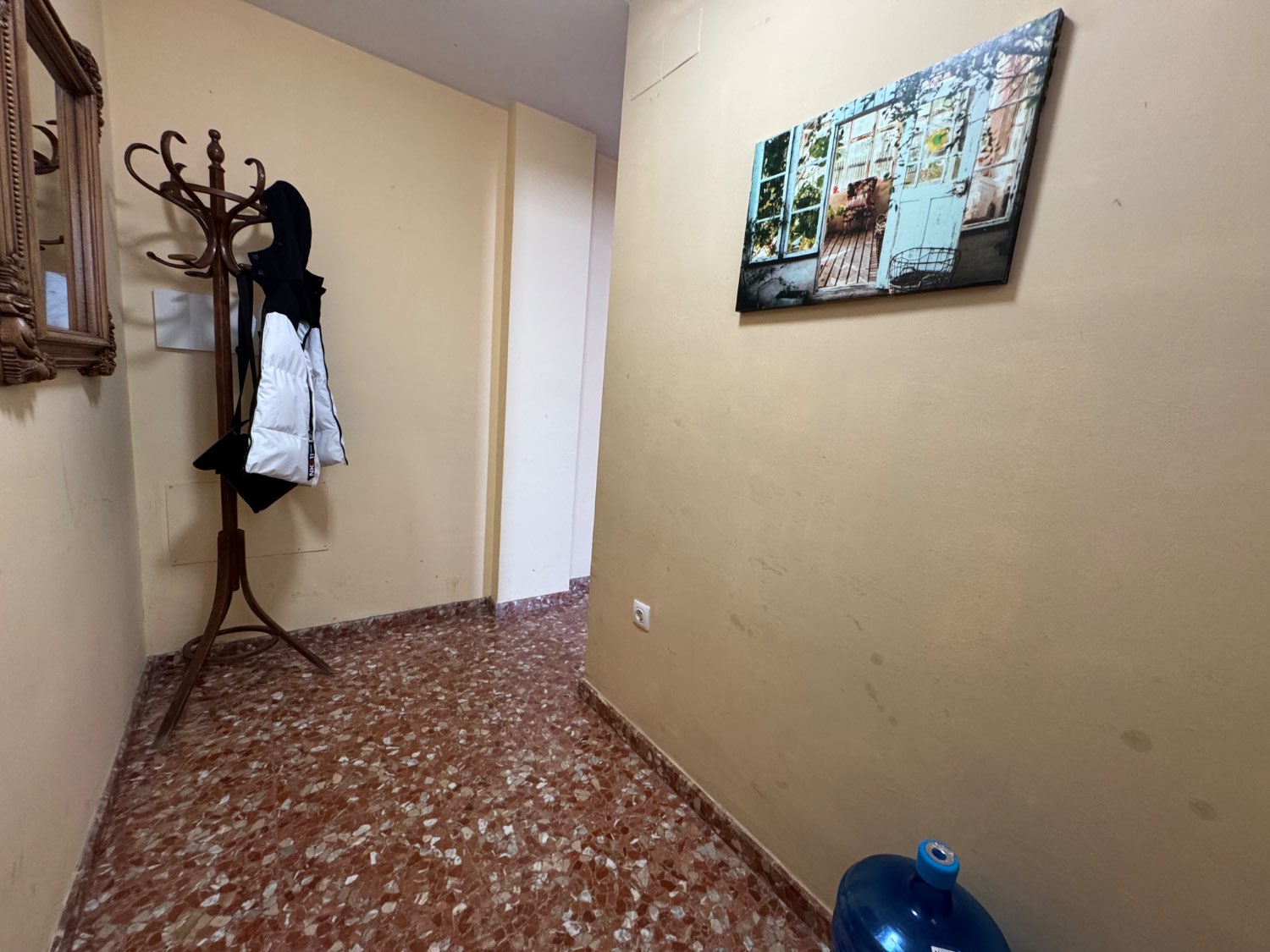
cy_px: 476
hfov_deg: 102.1
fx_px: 514
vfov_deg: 85.7
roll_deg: -4.5
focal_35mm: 14
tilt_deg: -8.0
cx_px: 635
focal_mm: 2.22
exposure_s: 1/50
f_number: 2.2
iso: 250
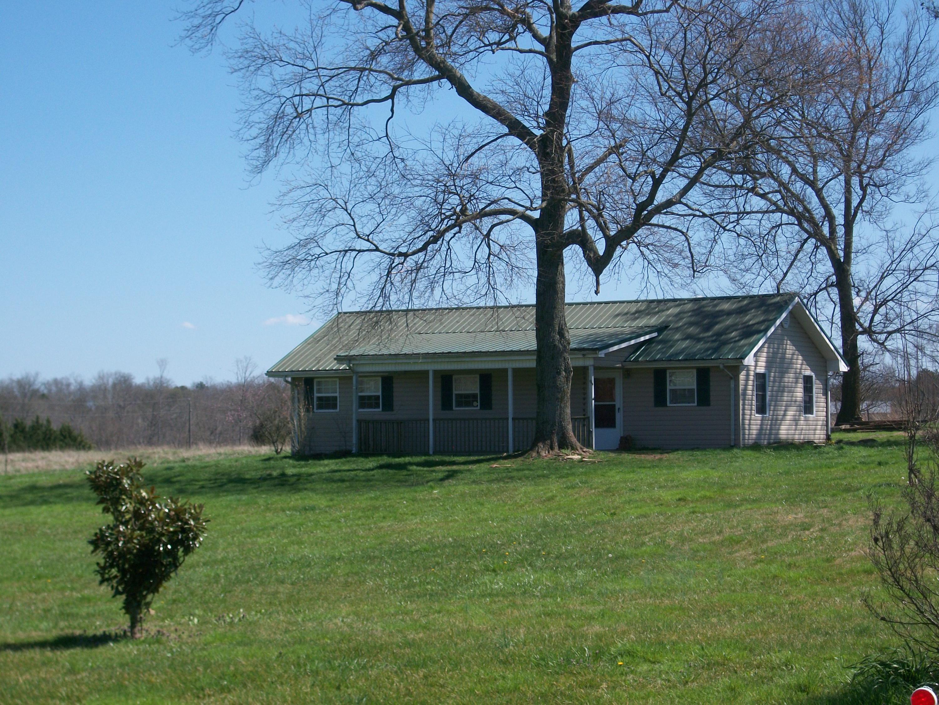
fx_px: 2279
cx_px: 470
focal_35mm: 84
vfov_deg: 17.6
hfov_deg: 23.3
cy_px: 352
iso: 80
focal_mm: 15.1
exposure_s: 1/500
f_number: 5.1
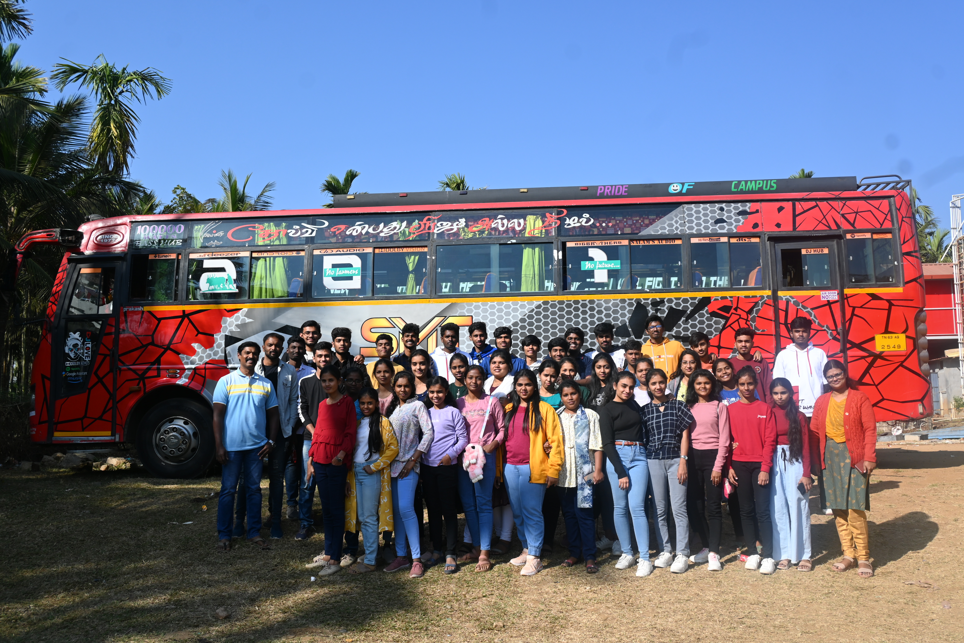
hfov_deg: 55.1
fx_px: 924
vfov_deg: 38.4
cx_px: 482
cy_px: 322
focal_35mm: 34
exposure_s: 1/320
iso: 100
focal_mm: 23
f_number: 6.3
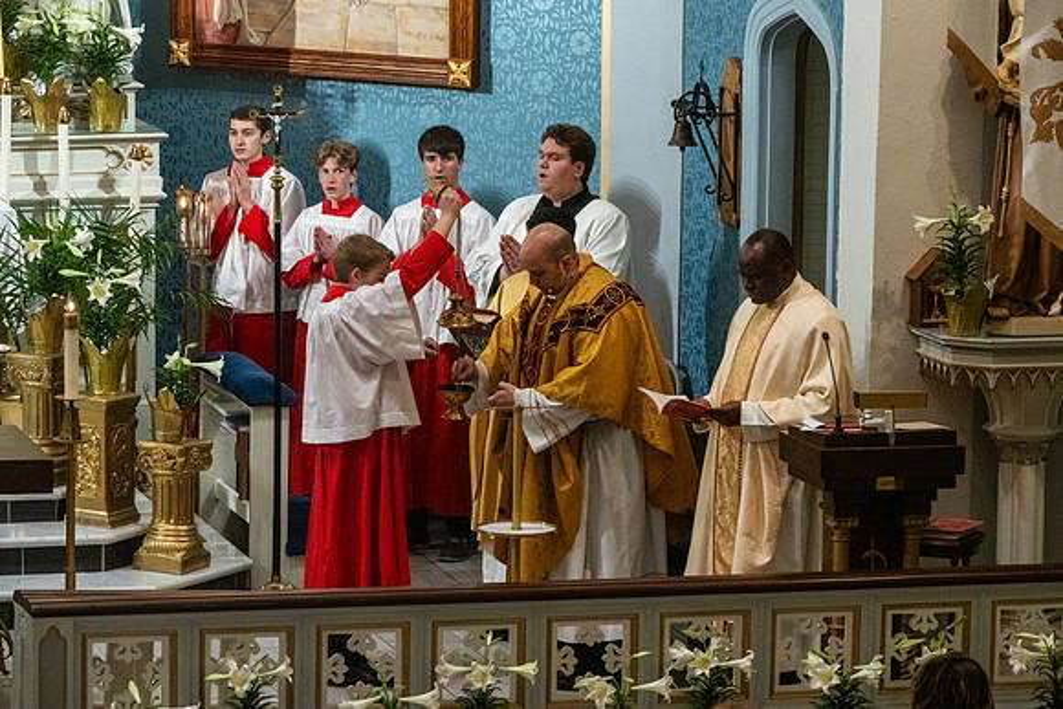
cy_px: 354
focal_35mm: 200
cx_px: 532
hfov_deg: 10.3
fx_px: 5907
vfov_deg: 6.9
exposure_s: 1/60
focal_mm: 200
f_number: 14
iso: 5000
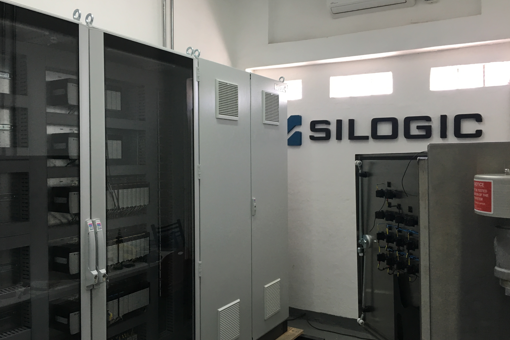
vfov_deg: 42.3
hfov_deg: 60.3
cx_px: 259
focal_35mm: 31
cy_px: 162
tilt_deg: -0.8
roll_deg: -0.6
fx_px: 439
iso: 50
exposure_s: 1/33
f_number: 2.2
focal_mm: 4.15
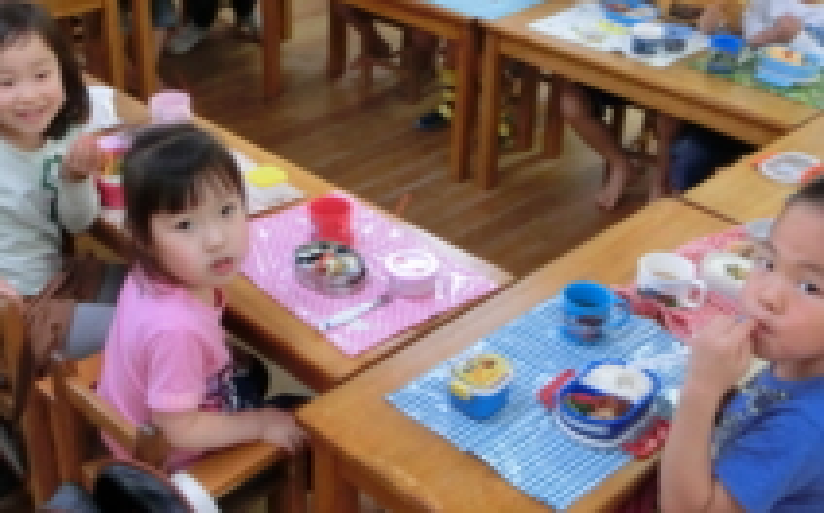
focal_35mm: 48
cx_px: 358
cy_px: 233
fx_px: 1077
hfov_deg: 41.8
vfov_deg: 26.8
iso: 640
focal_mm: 4.24
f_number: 3
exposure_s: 1/125
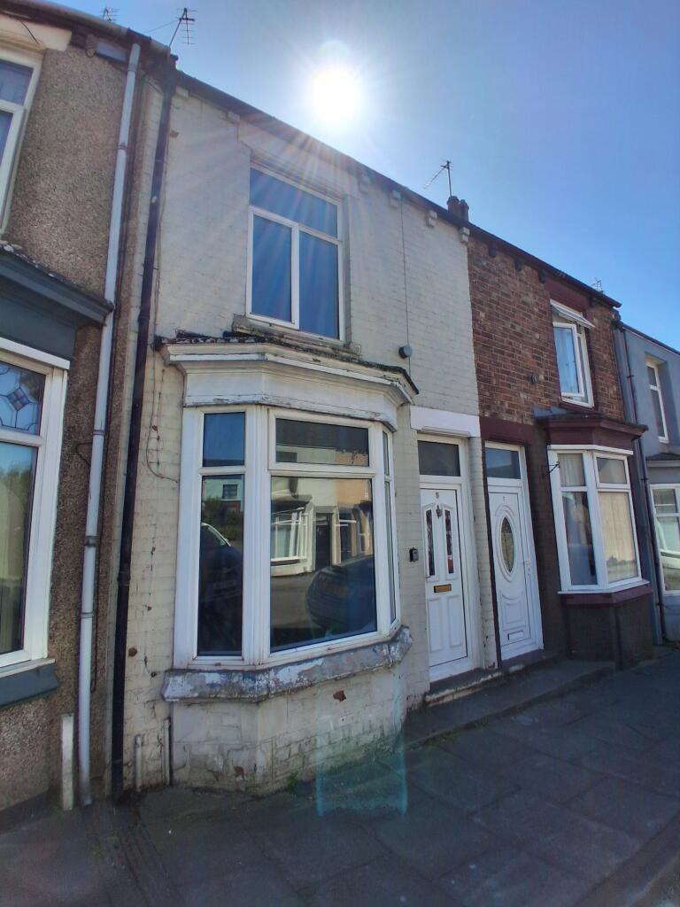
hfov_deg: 74.7
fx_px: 445
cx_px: 340
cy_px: 454
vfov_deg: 91.0
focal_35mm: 17
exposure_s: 1/2028
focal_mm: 1.4
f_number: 2.2
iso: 50
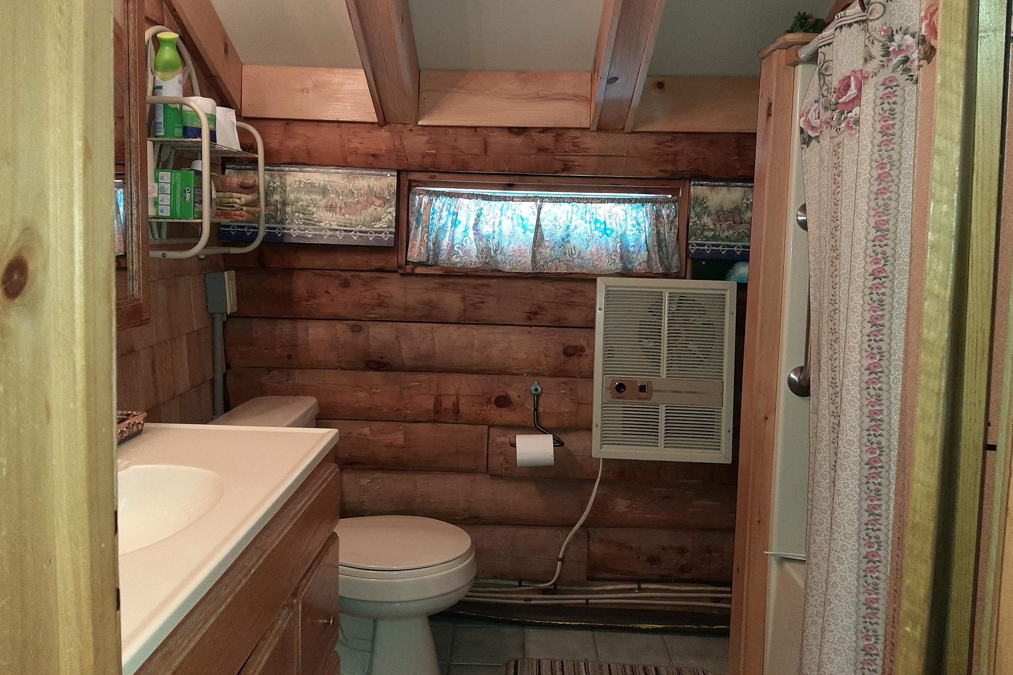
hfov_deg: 65.5
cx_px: 511
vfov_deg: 46.3
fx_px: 788
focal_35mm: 28
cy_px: 288
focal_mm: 3.93
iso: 200
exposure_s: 1/33
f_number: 1.7
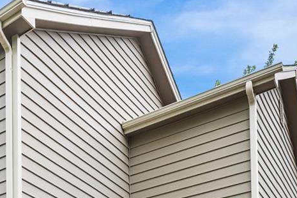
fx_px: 454
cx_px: -85
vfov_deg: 20.1
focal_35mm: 55
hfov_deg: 29.5
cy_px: 323
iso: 160
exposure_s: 1/25
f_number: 8
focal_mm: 16
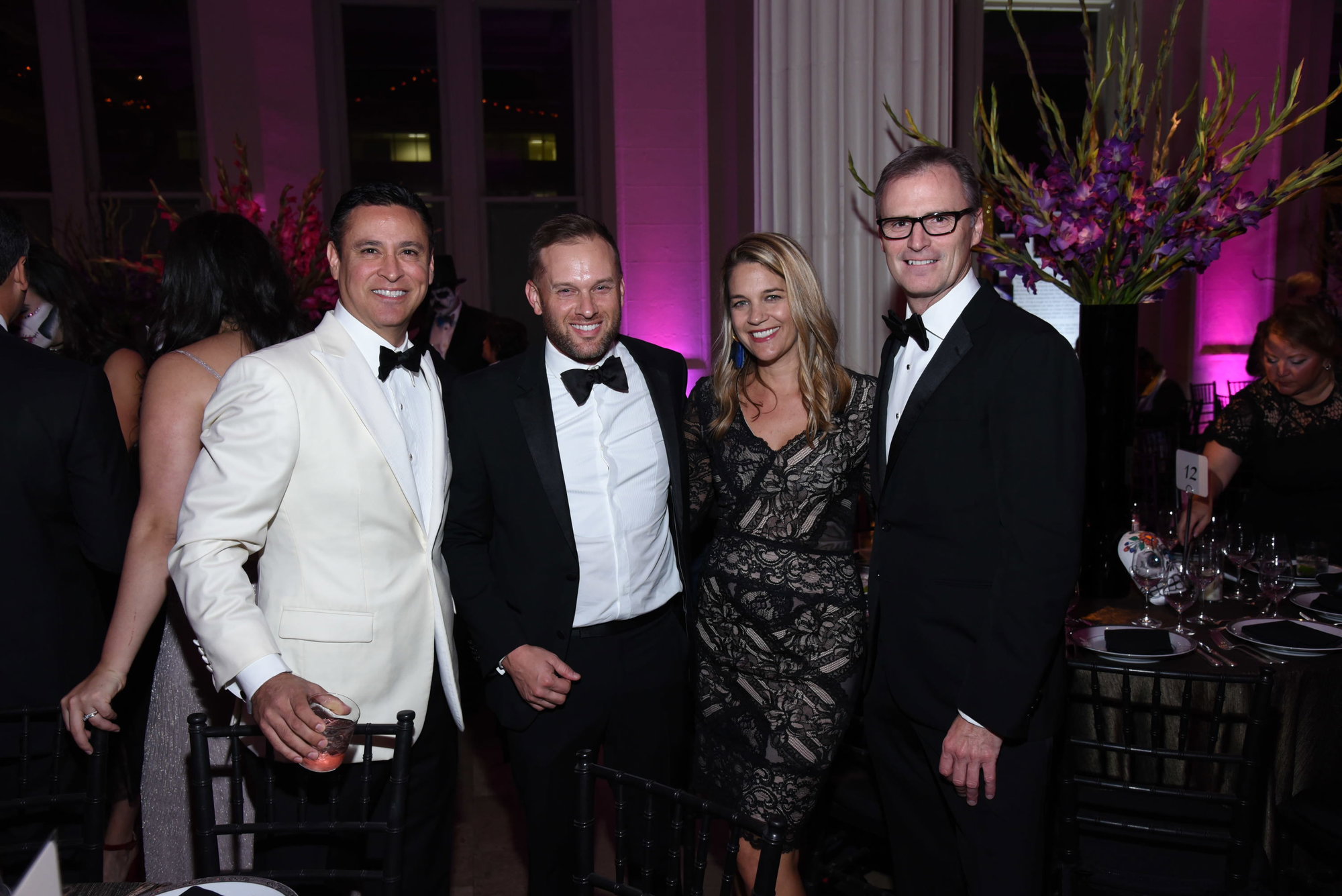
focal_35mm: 31
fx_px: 1156
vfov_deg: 42.4
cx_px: 671
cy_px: 448
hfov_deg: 60.3
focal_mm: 31
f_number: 5.6
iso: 1250
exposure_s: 1/50
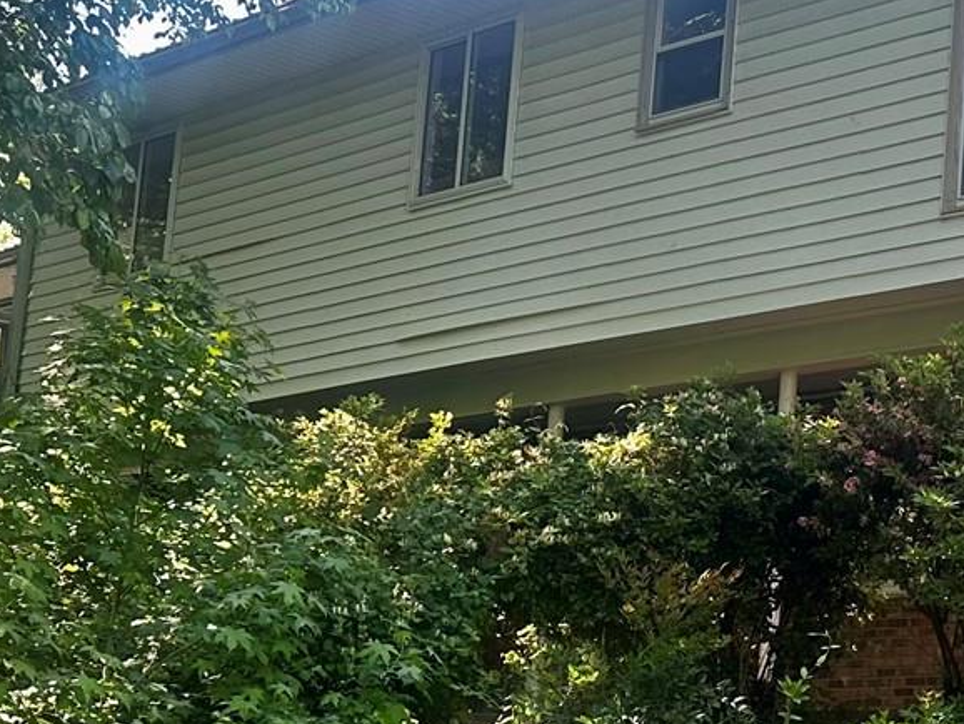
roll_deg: -2.5
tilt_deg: +7.0
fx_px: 2368
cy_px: 599
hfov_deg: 20.1
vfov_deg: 17.2
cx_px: 1404
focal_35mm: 85
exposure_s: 1/302
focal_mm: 6.86
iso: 80
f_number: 1.78
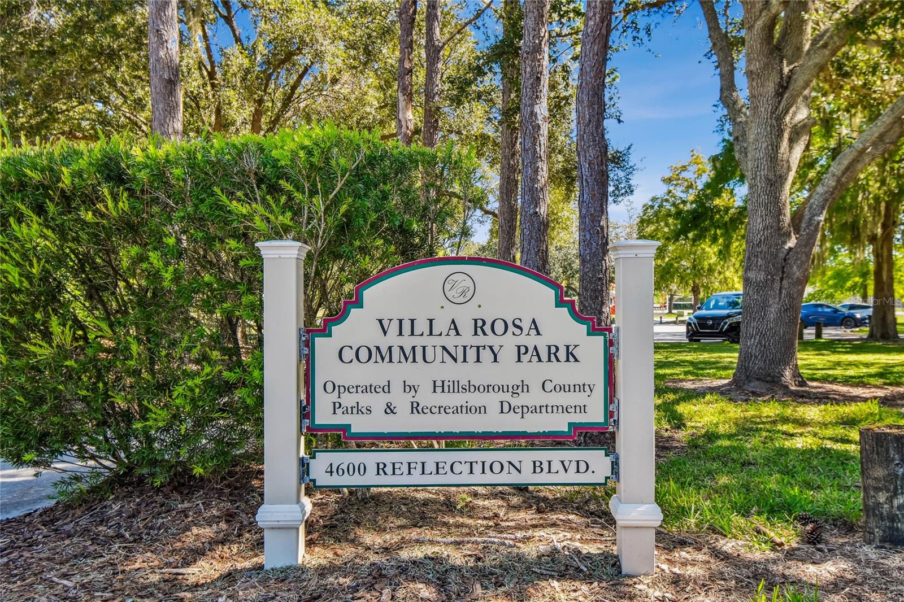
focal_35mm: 30
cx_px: 452
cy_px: 301
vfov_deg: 43.6
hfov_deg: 61.9
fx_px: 753
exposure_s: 1/25
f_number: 7.1
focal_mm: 20
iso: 100
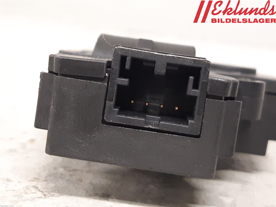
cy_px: 104
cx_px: 138
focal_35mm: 26
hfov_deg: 67.3
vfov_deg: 53.1
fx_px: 207
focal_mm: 3.93
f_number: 1.7
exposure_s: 1/25
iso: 250
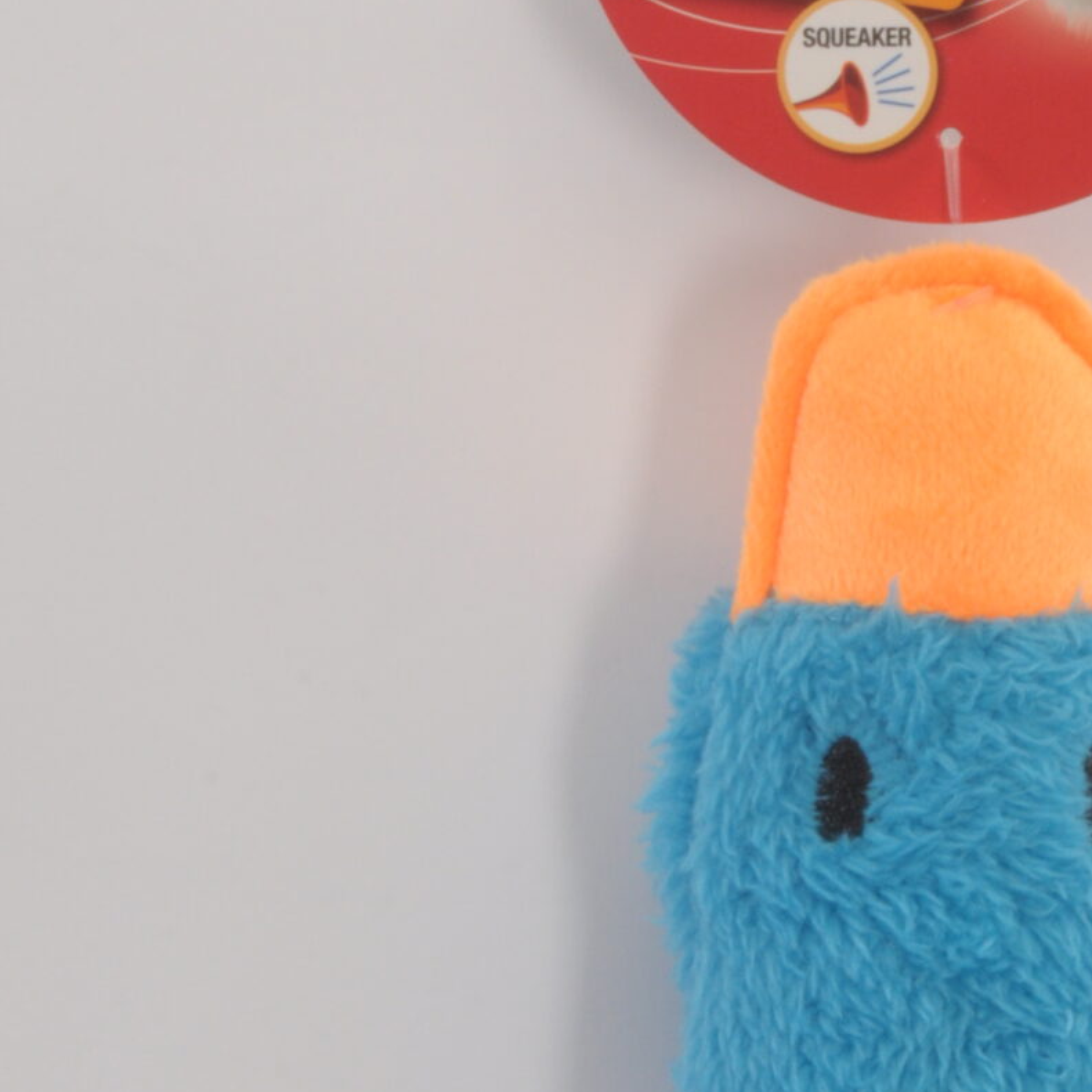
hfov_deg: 5.7
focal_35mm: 309
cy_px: 901
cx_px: 963
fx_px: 11042
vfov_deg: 5.7
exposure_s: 1/160
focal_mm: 75
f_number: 29
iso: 400
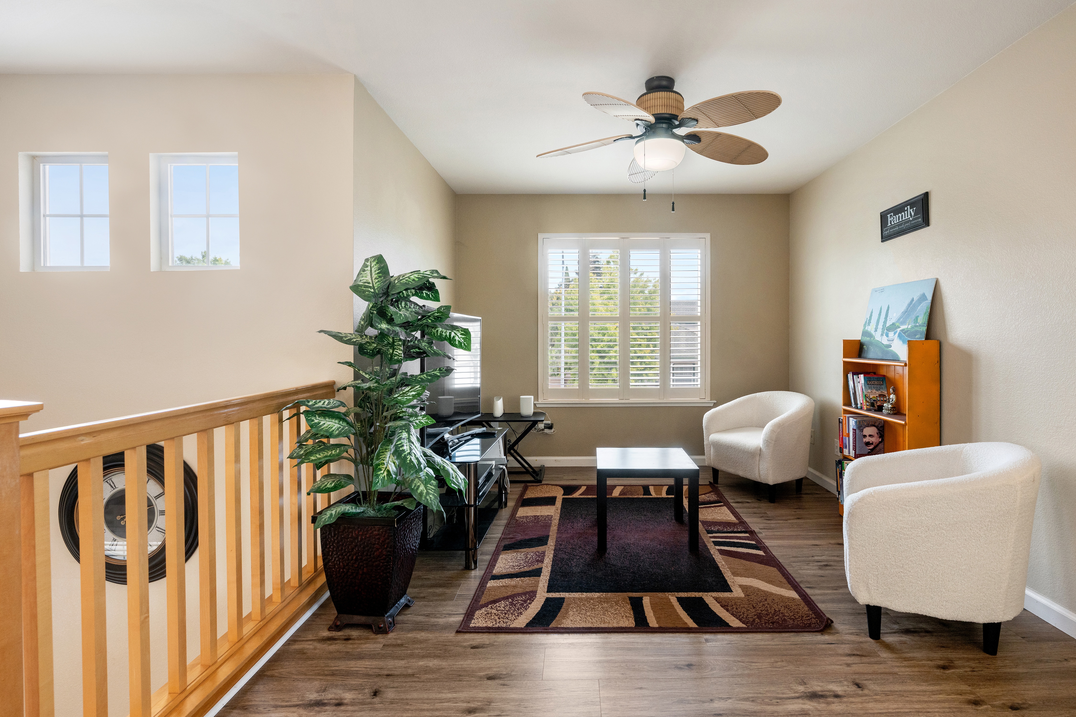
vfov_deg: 70.4
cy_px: 358
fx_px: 508
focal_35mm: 17
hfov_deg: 93.3
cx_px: 538
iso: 400
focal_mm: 17
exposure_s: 1/25
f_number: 9
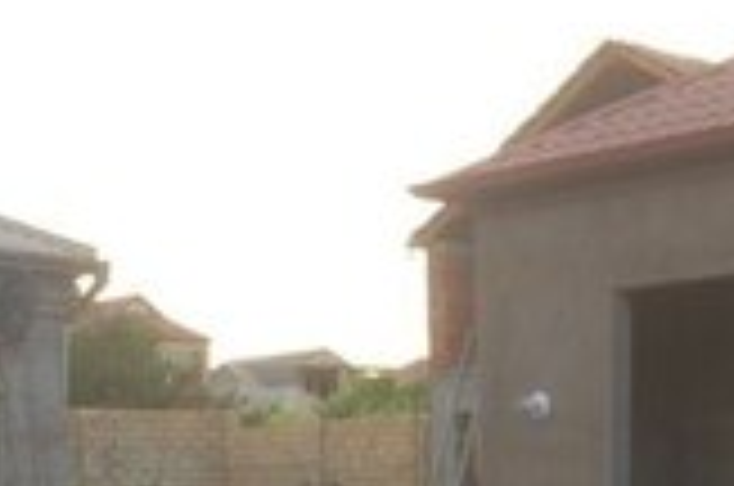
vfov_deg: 12.8
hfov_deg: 22.2
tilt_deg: -17.4
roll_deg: +2.3
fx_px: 1872
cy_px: 994
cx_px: 387
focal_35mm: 92
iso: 40
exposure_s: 1/100
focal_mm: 4.15
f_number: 2.2
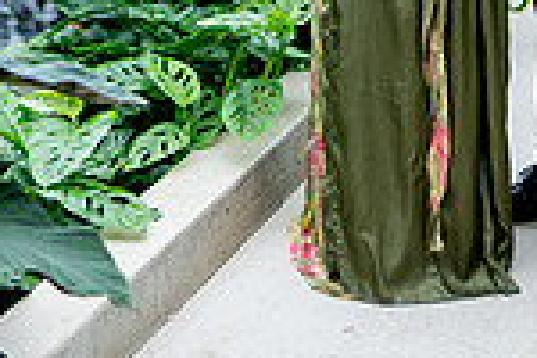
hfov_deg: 15.2
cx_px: 183
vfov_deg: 9.7
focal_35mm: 135
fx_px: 2014
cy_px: -267
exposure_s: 1/800
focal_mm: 35
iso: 200
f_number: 1.2
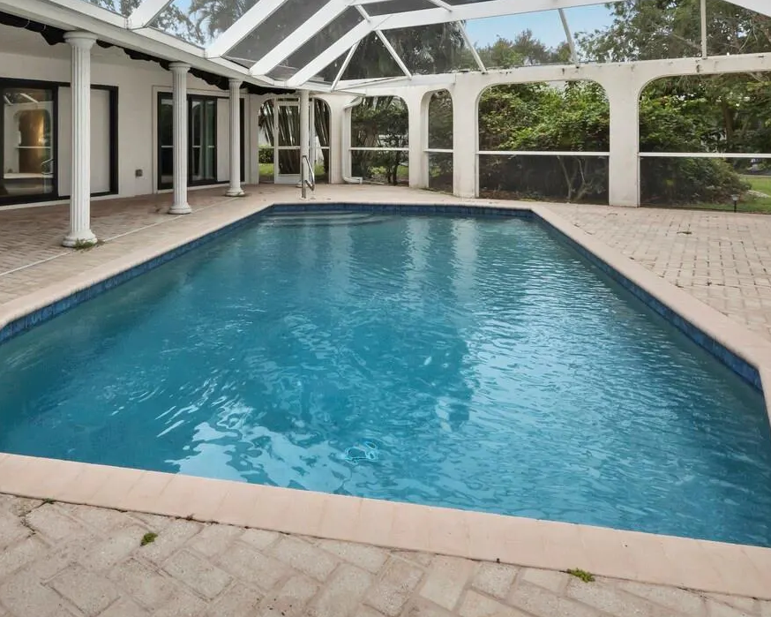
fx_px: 570
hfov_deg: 67.2
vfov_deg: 53.3
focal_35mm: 25
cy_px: 131
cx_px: 295
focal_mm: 7
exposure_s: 1/50
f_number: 11
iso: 400
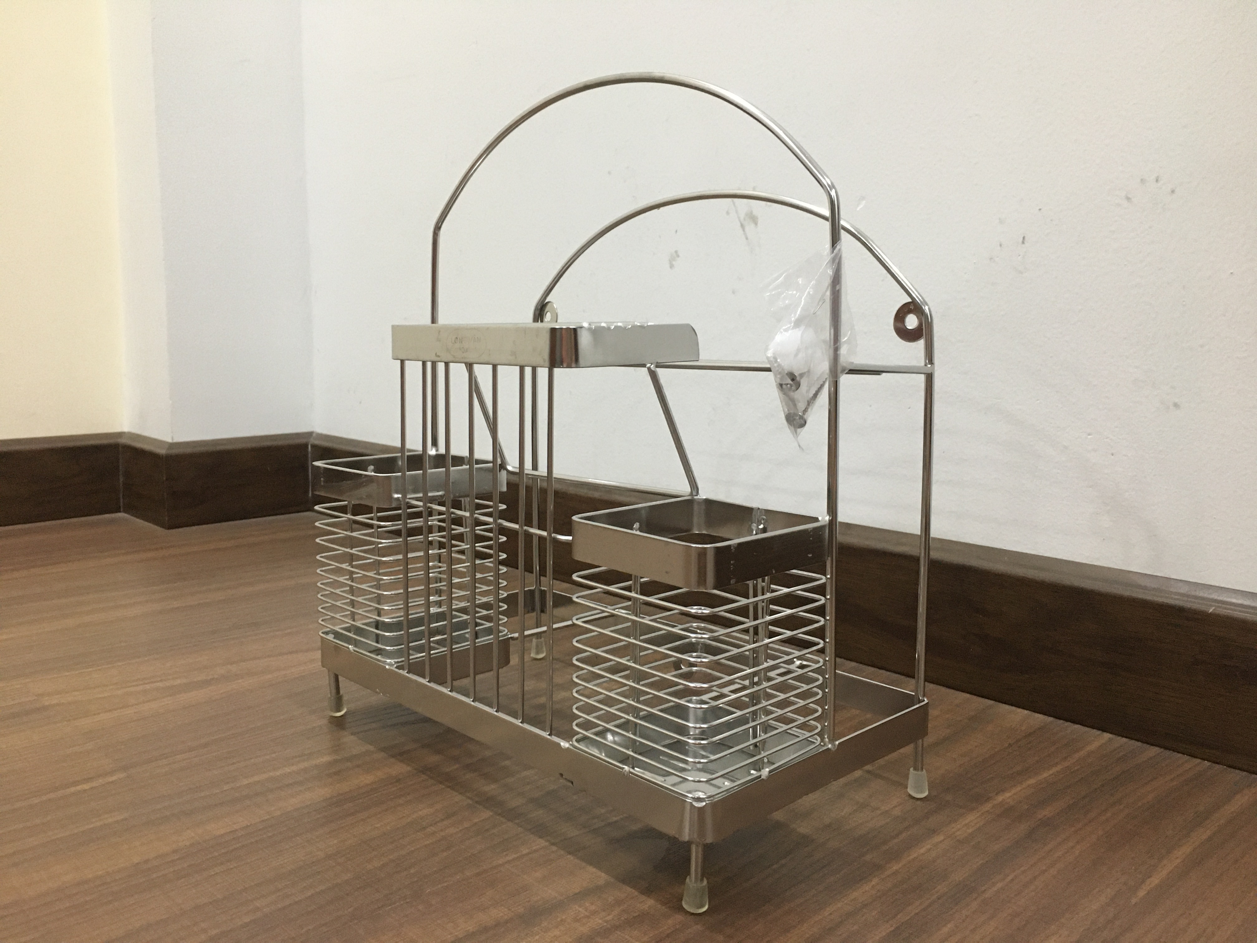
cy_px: 472
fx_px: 1053
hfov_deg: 61.7
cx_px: 628
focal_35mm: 29
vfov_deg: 48.2
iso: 250
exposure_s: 1/33
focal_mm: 4.15
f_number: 2.2
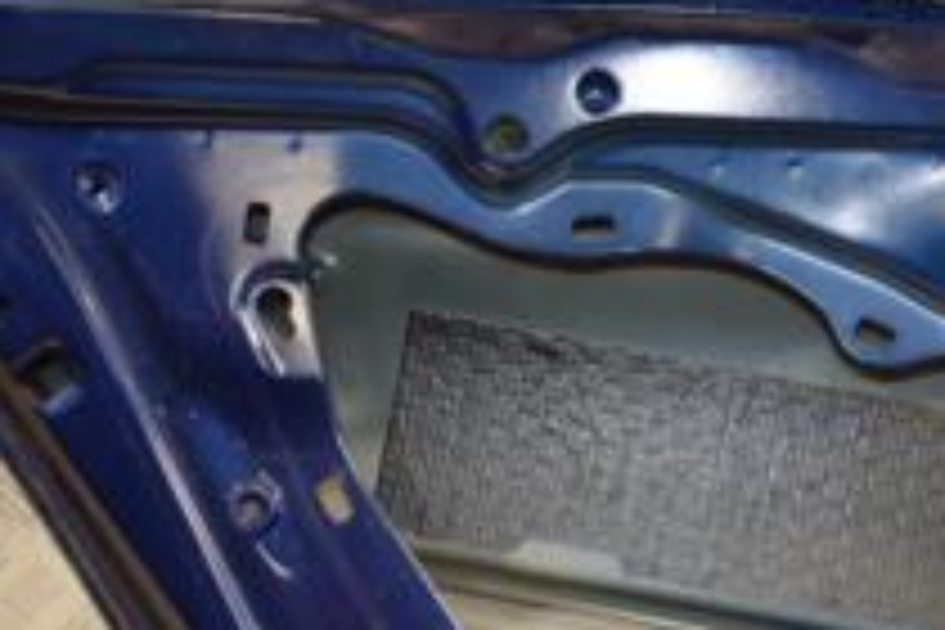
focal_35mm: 77
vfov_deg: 17.7
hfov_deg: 25.5
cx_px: 842
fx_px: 2021
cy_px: 418
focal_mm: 18
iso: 800
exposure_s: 1/160
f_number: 5
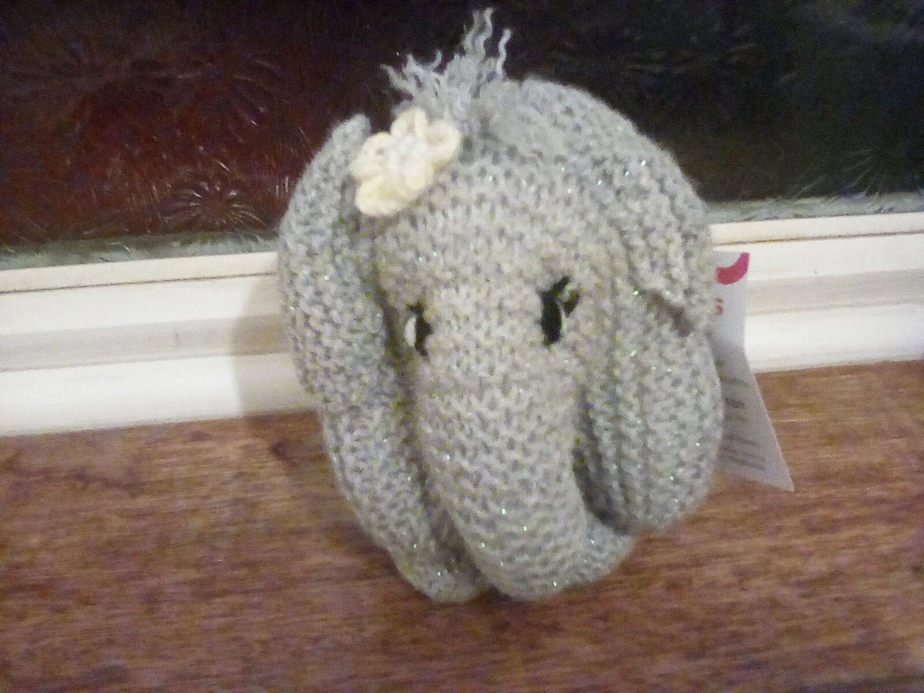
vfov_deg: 40.7
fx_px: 934
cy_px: 346
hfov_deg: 52.6
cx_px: 462
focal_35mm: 35
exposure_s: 1/12.5
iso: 612
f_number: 2.8
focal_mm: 2.9
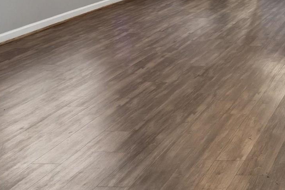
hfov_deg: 24.7
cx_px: 395
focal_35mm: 68
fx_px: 538
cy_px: -98
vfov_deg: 17.8
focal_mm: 16
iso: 400
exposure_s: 1/3.33
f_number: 13
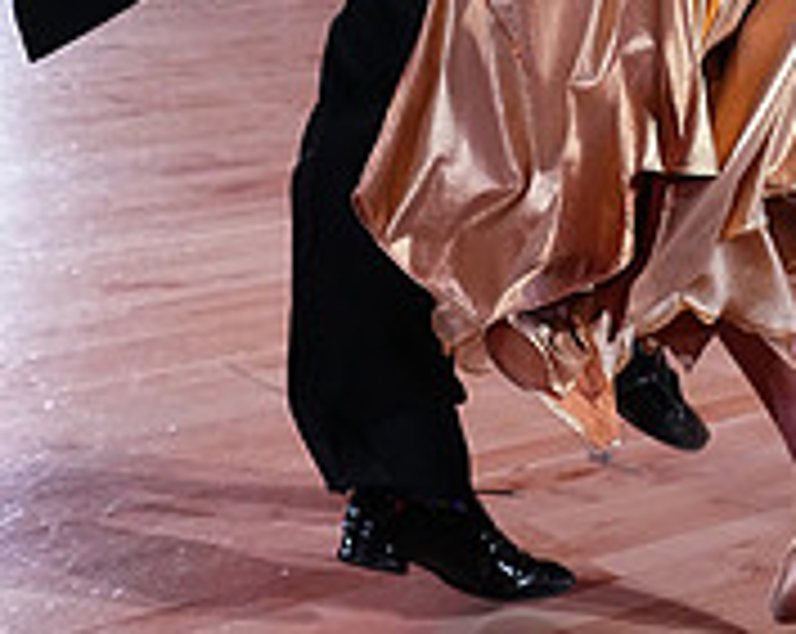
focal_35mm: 111
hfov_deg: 17.3
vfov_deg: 13.2
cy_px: -256
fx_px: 2611
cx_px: 438
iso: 5000
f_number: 5.6
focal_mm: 36
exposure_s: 1/400
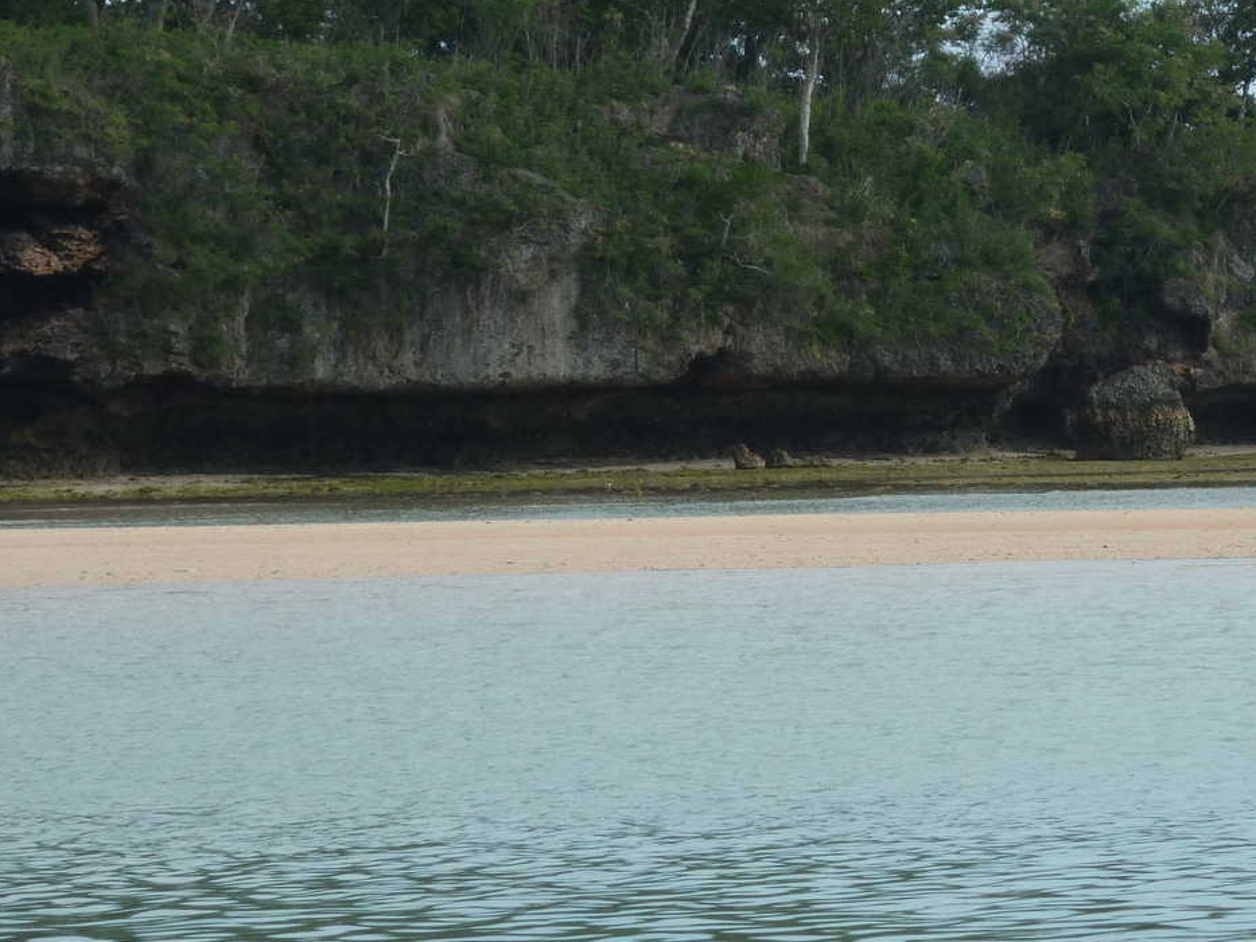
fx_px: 9145
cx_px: 1024
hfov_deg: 7.8
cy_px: 297
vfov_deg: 5.9
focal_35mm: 252
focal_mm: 24.1
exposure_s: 1/400
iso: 80
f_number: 4.5
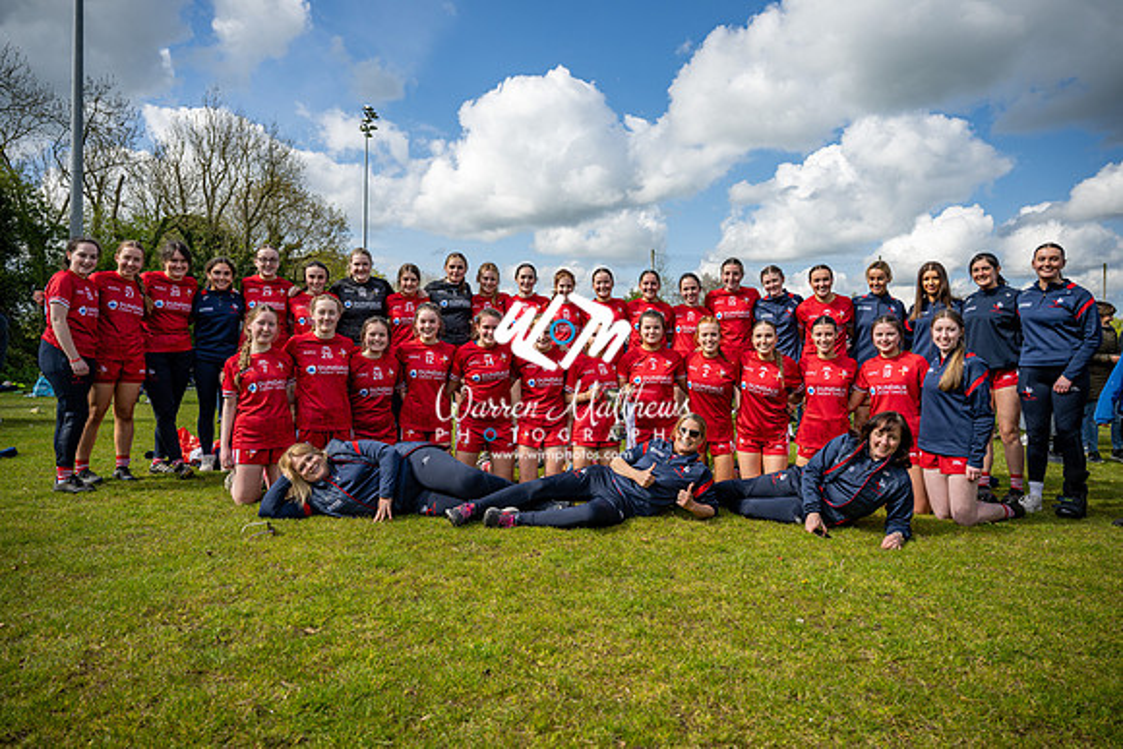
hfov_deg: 73.7
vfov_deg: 53.2
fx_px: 749
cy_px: 374
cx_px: 562
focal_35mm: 24
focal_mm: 24
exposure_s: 1/1000
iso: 100
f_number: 4
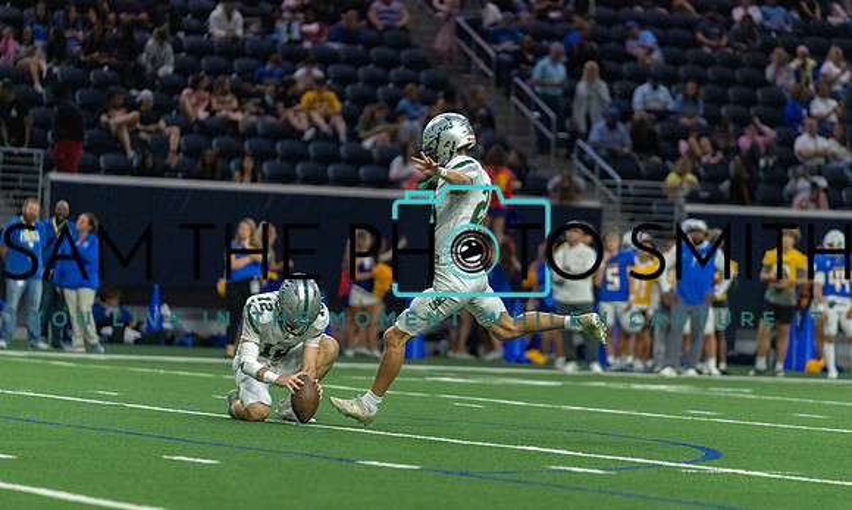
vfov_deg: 5.8
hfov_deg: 9.7
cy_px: 218
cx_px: 446
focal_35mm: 218
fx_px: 5003
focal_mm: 200
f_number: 2.8
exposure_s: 1/1250
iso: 4000
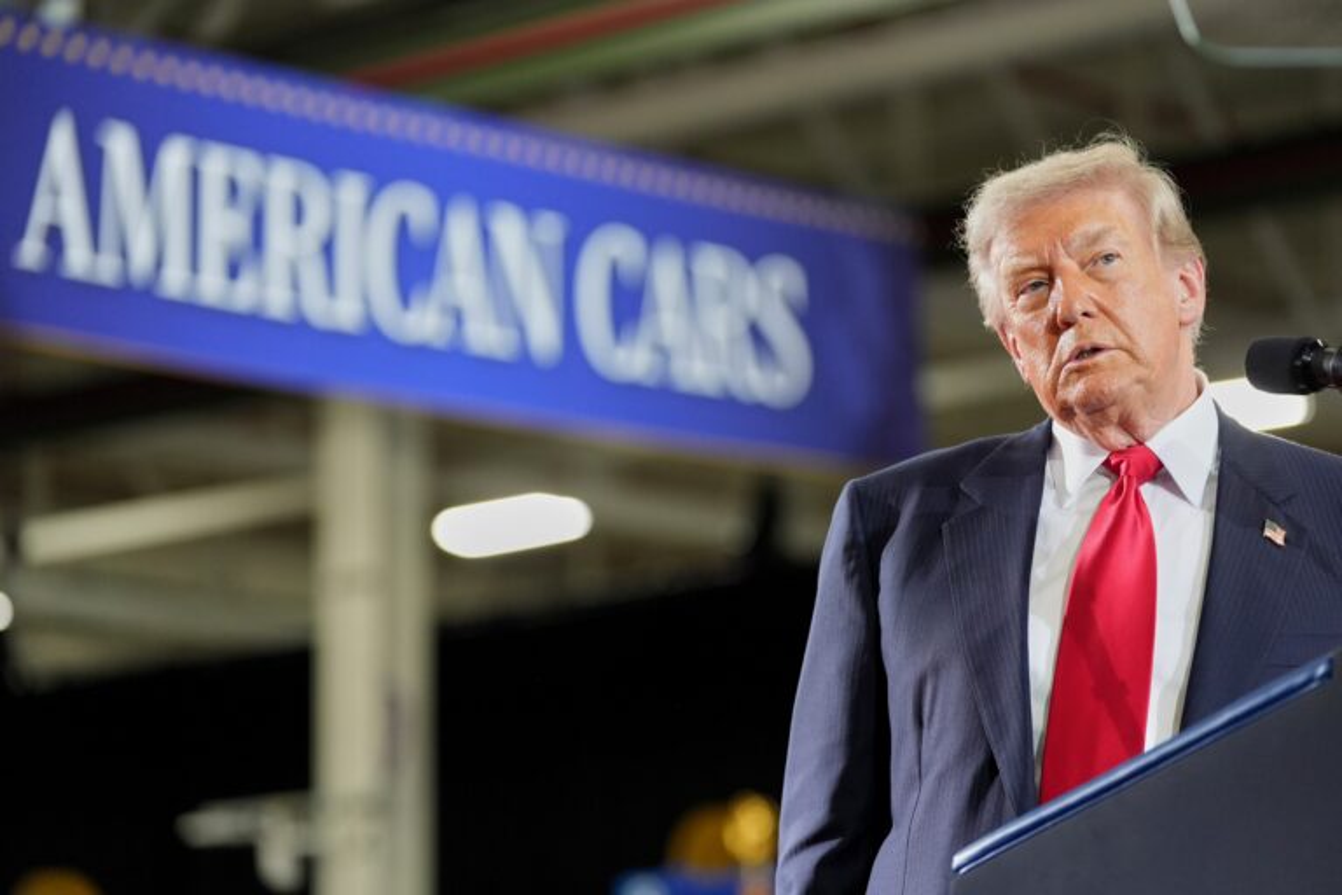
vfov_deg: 11.1
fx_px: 4585
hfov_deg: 16.7
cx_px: 671
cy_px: 448
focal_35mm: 123
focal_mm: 123
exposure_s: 1/500
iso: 2000
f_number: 2.8
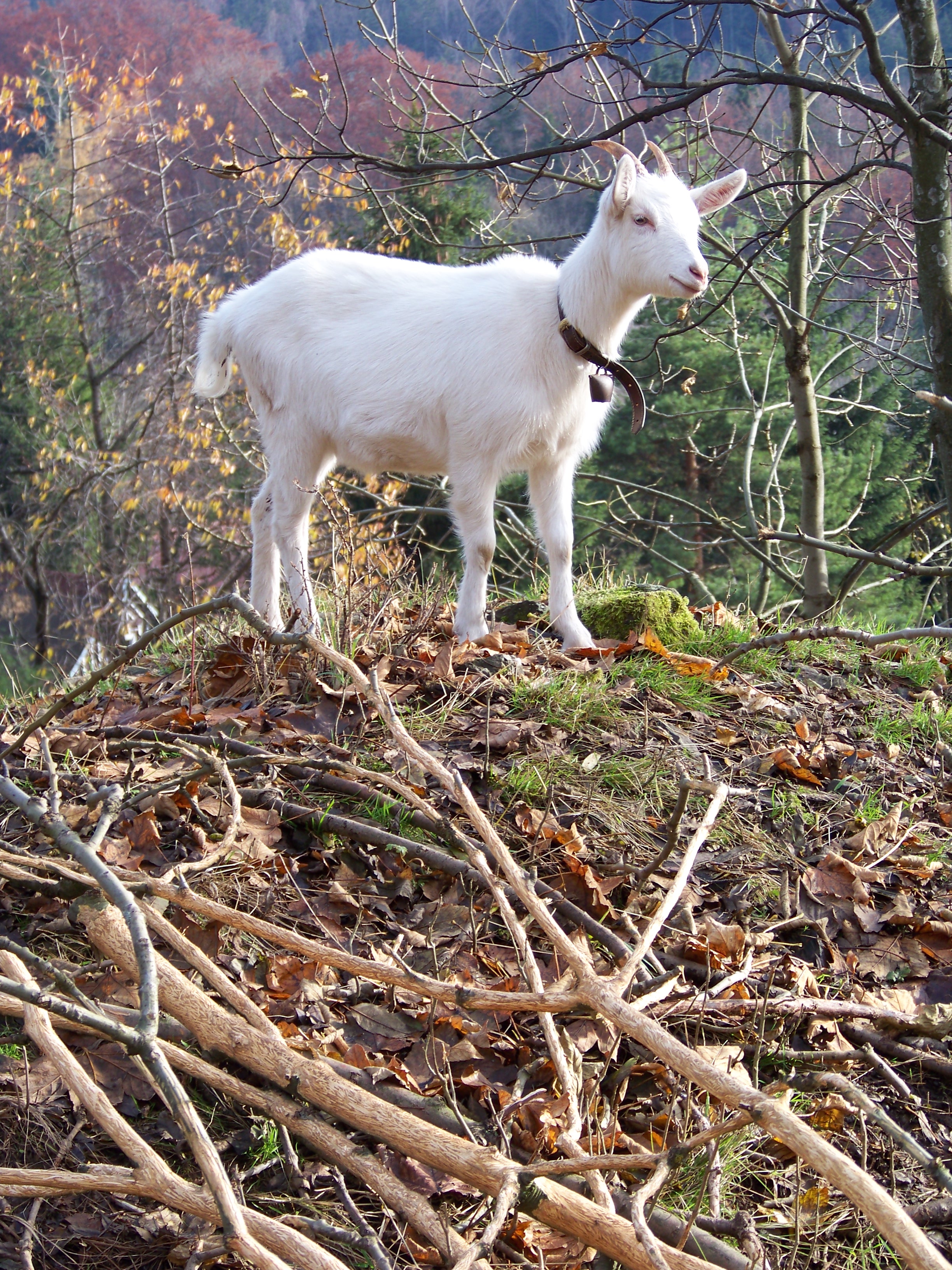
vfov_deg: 17.0
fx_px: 4254
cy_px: 635
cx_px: 476
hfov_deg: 12.8
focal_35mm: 116
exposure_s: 1/125
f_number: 3.2
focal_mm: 19.3
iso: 64
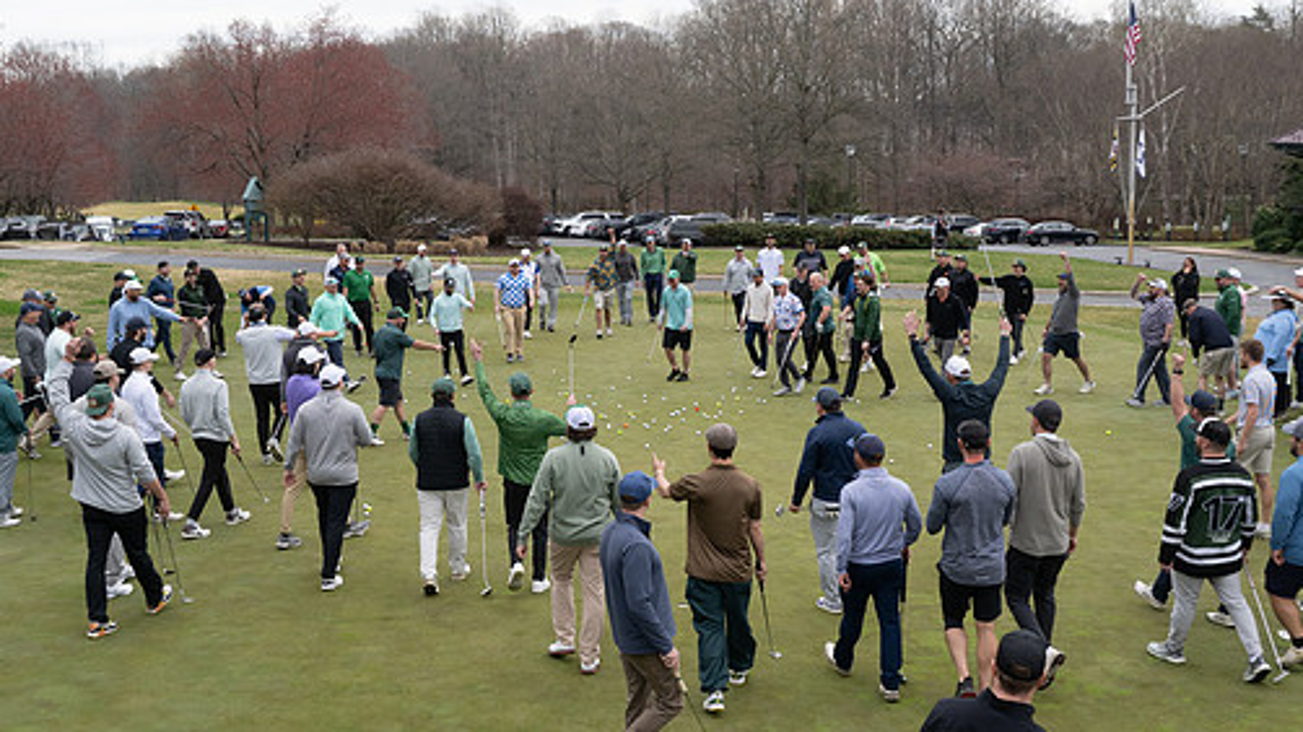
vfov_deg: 27.1
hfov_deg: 46.4
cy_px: 381
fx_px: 1520
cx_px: 634
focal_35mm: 44
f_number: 5.6
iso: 450
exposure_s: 1/320
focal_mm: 25.5
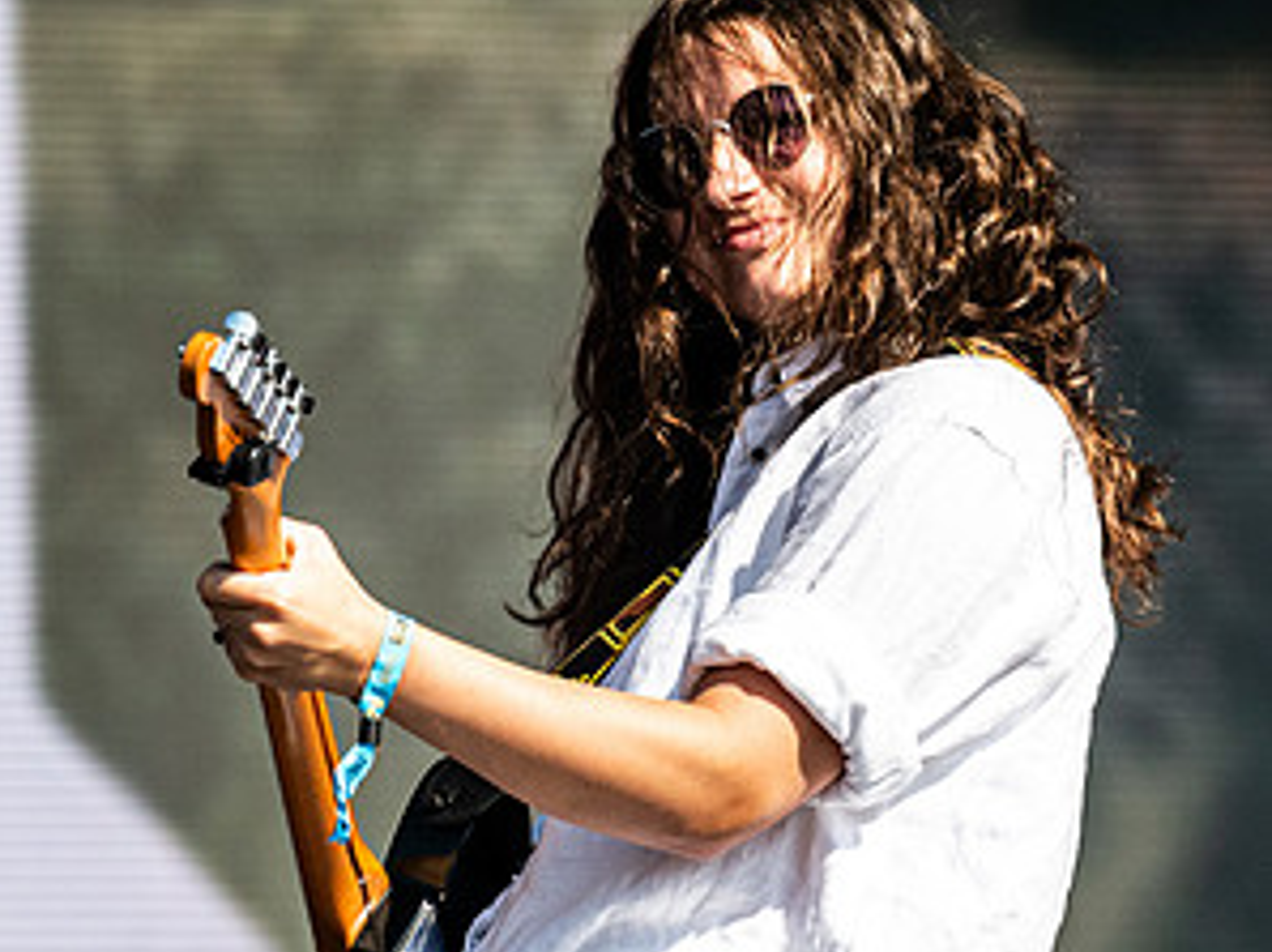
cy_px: 493
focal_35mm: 644
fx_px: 23645
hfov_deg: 3.1
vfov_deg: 2.3
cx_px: 823
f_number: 4
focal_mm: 200
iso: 200
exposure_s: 1/5000
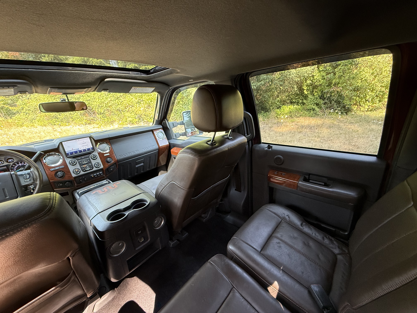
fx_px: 169
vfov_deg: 85.7
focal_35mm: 14
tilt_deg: -19.4
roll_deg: +0.5
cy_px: 156
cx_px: 208
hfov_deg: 102.1
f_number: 2.2
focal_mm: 2.22
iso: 320
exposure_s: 1/83
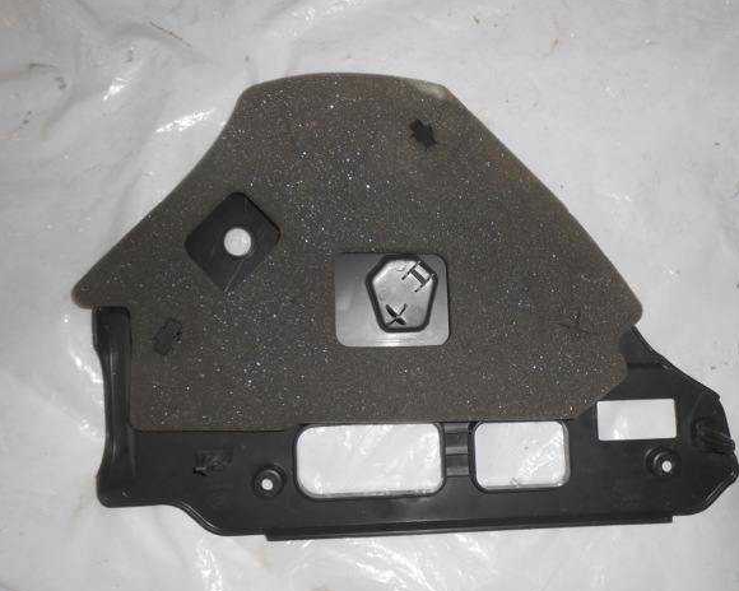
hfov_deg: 62.2
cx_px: 386
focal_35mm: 28
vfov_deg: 51.5
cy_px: 303
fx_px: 612
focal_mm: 4.6
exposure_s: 1/25
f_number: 3.5
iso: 80
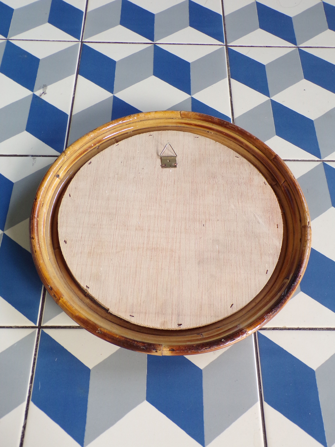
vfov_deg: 56.8
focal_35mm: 32
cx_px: 168
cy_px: 224
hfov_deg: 44.2
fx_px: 413
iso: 200
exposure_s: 1/34
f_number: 3.2
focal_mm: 5.8
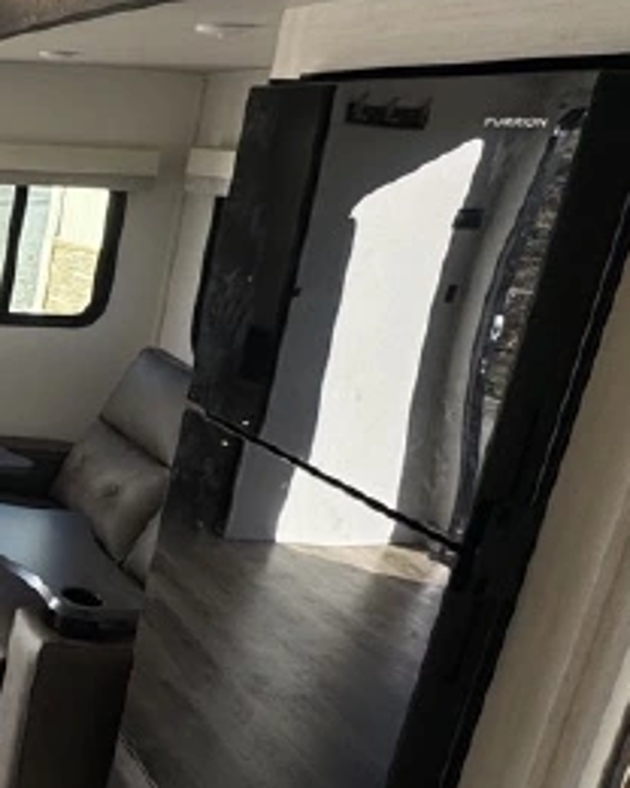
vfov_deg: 43.8
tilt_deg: -15.3
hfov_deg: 24.5
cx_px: -388
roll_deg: -1.8
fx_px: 979
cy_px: 385
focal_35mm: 42
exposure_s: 1/190
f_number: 2.2
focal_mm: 2.22
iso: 40
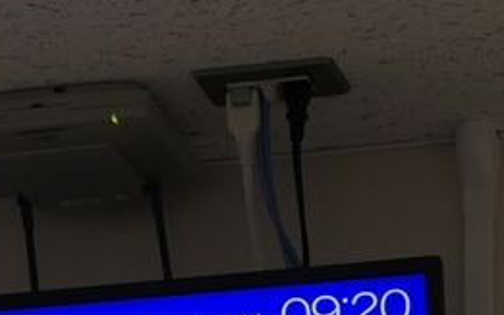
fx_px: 4436
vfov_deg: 4.0
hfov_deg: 6.5
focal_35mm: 323
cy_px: 528
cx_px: 147
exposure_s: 1/125
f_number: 2.8
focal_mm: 25.3
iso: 250
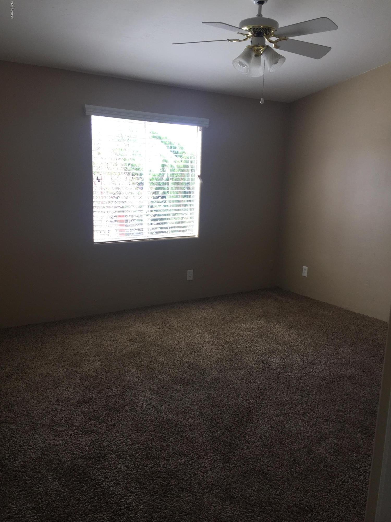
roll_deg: -2.1
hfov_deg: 48.2
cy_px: 261
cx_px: 196
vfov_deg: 61.7
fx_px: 437
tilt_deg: -10.0
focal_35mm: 29
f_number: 2.2
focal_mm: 4.15
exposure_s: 1/120
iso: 40
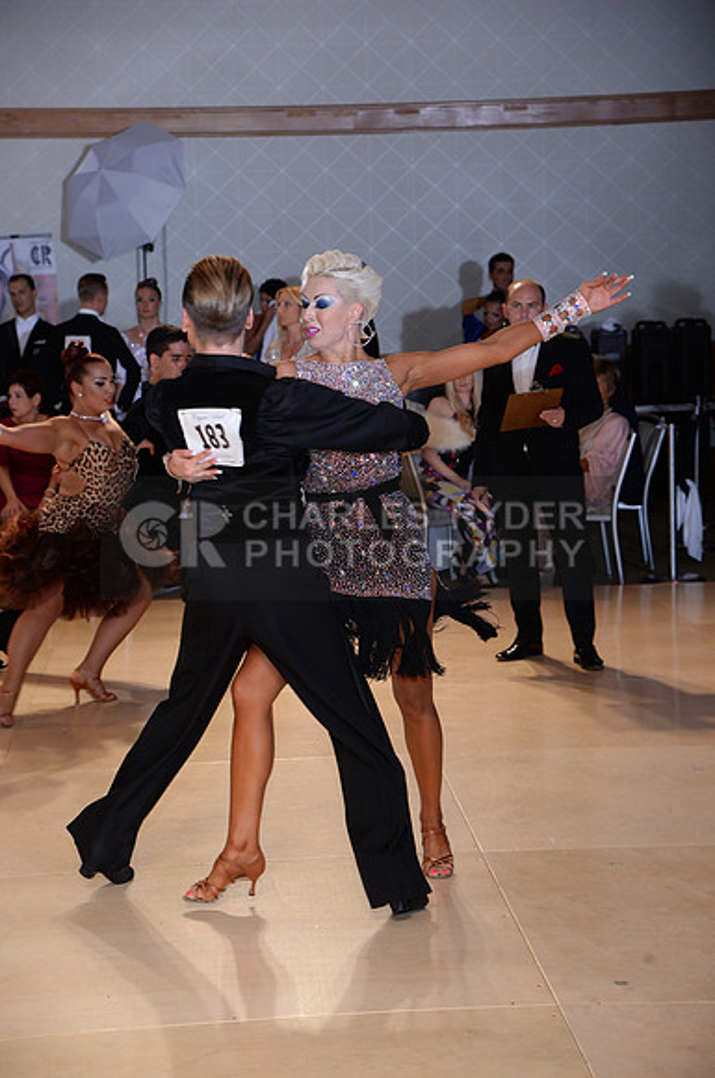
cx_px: 358
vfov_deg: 24.8
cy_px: 539
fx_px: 2450
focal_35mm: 82
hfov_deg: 16.6
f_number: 5.6
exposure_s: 1/250
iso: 1250
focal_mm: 82
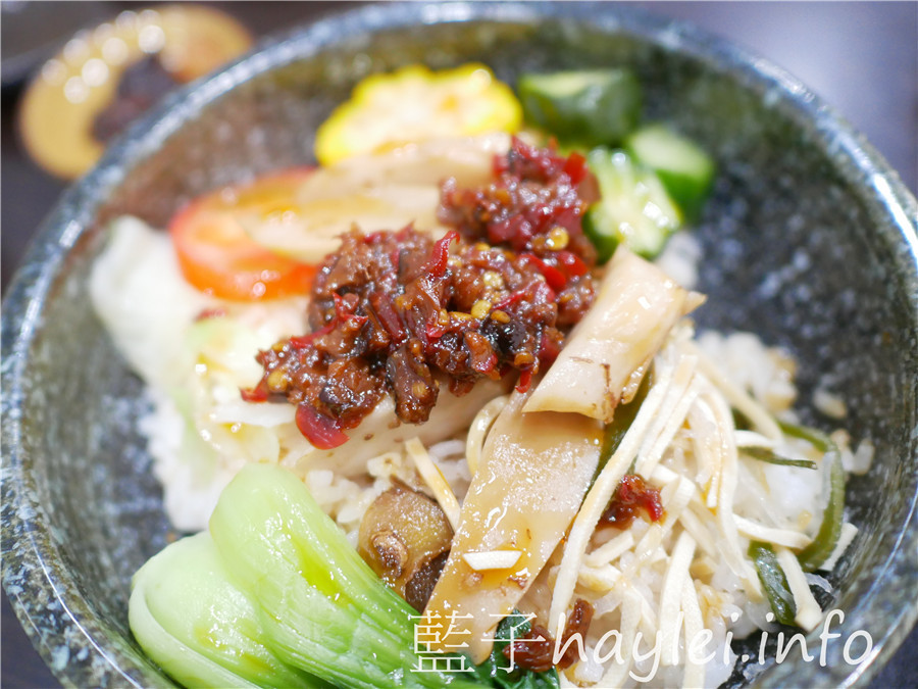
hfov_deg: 60.0
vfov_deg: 46.8
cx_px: 459
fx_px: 796
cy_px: 344
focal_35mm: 30
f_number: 1.7
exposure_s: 1/60
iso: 1250
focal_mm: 15
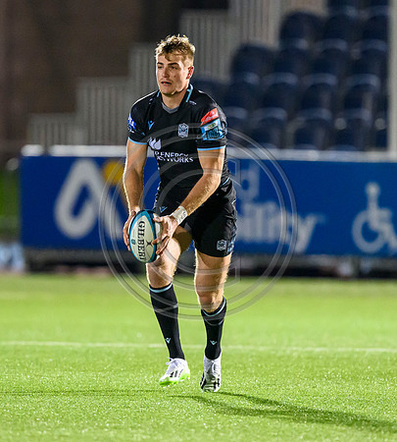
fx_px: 11033
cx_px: 174
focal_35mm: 804
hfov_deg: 2.1
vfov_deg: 2.3
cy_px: 252
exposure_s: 1/1000
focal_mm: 400
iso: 8000
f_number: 3.2
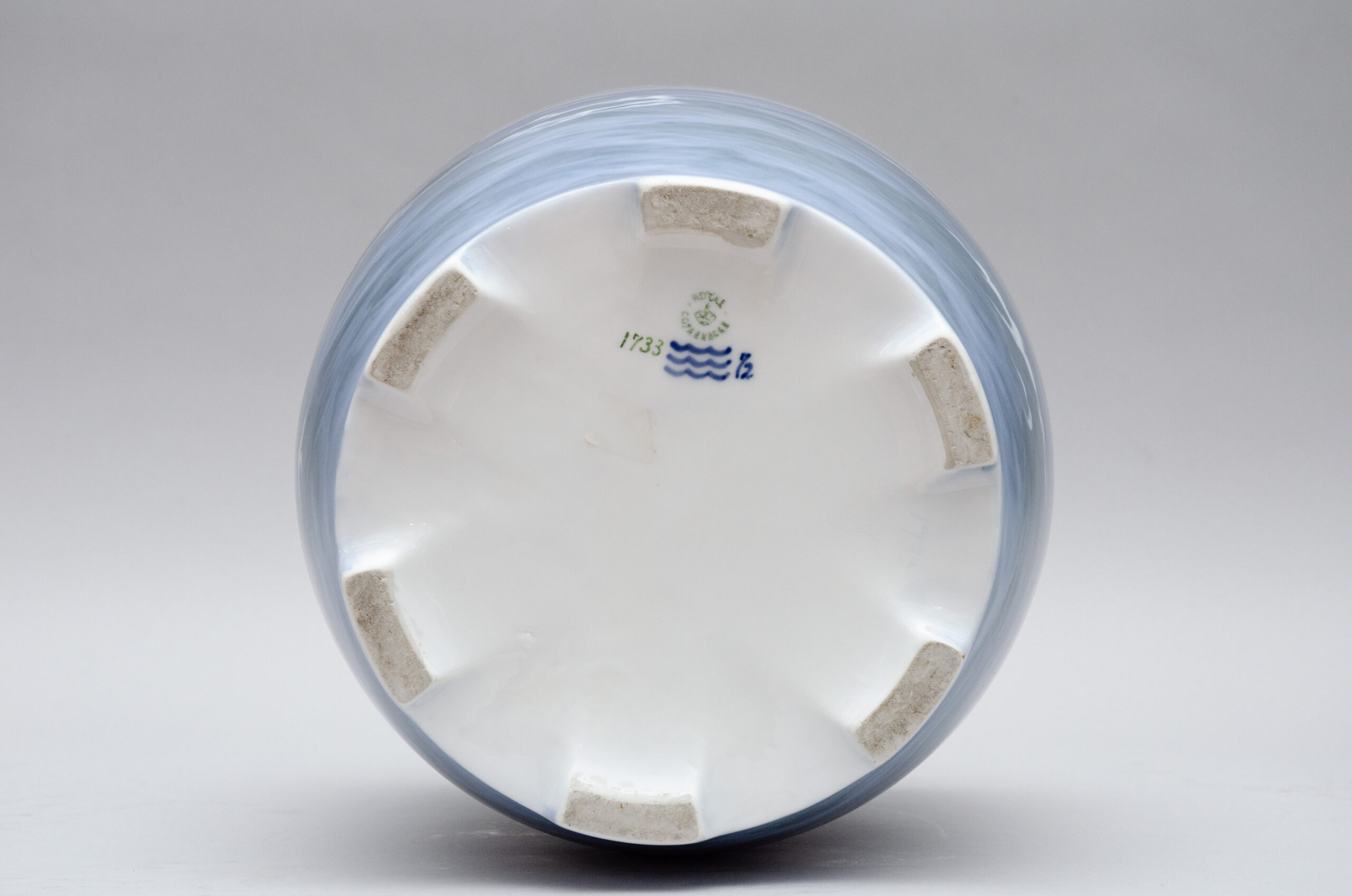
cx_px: 676
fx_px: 2811
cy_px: 448
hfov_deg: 27.0
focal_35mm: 75
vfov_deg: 18.1
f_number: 8
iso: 200
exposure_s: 1/125
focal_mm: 50
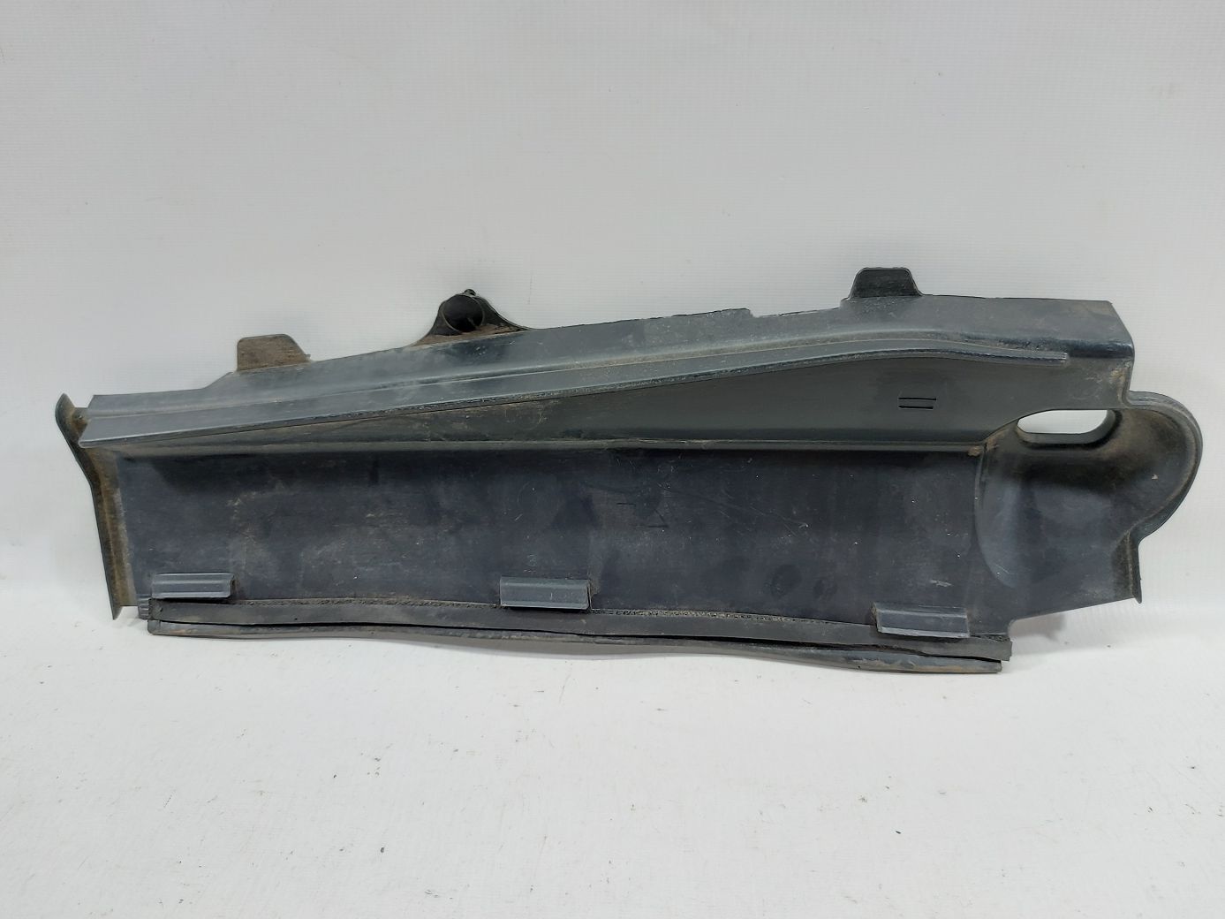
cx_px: 612
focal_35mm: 24
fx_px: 849
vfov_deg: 56.8
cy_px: 460
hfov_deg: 71.6
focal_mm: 5.23
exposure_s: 1/50
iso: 100
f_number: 1.8
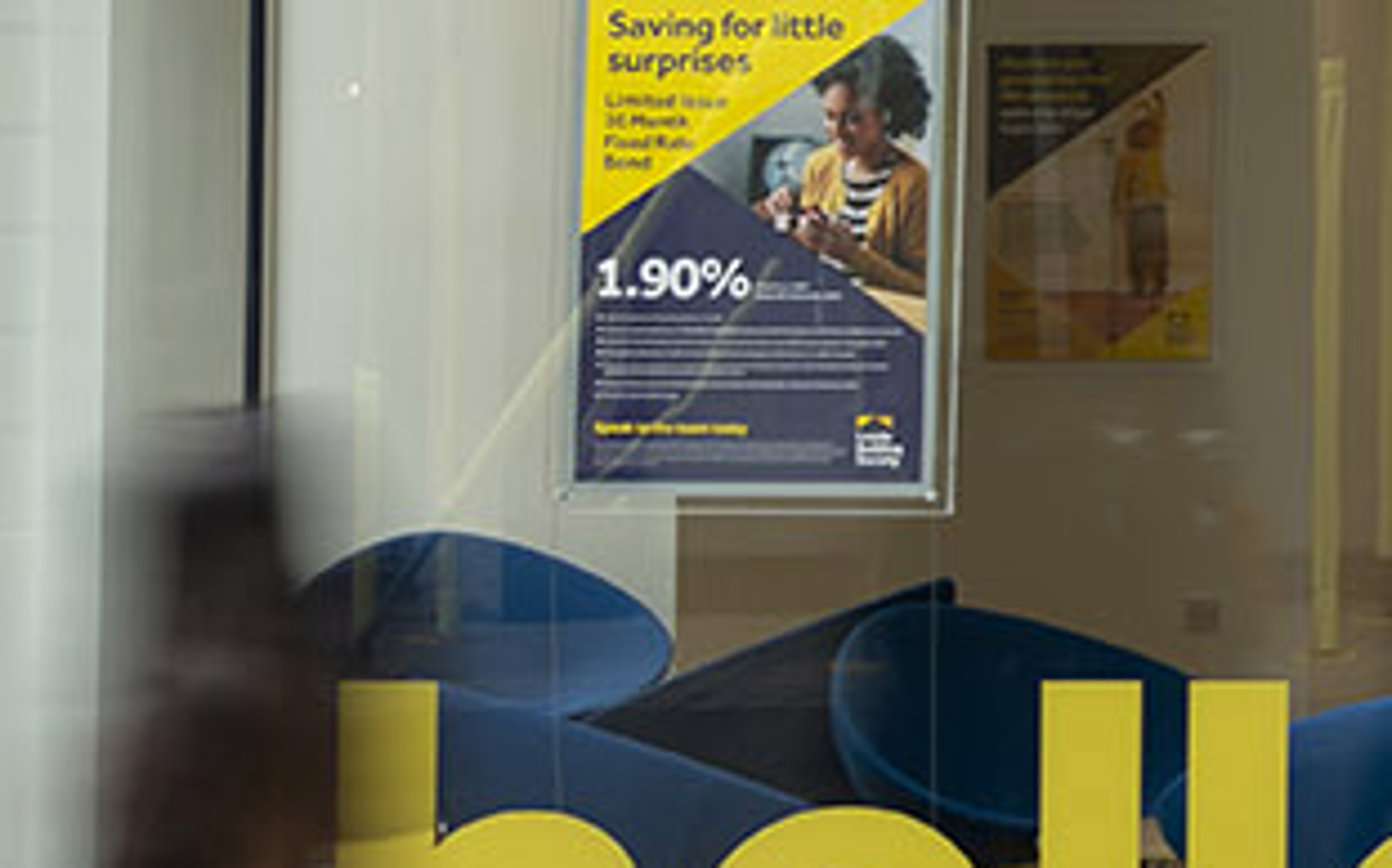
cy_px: -143
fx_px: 7166
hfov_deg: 9.9
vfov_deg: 6.9
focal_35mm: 189
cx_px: 3147
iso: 64
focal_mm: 30
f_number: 9
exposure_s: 1/6
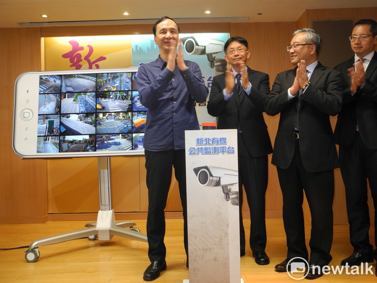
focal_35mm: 35
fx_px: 381
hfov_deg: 52.6
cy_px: 142
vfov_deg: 40.7
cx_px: 188
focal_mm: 7.4
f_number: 3.2
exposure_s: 1/30
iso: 200
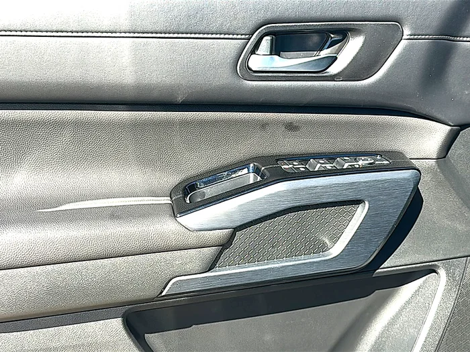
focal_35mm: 46
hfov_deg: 41.2
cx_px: 235
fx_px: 625
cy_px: 176
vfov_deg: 31.5
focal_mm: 6.86
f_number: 1.78
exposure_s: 1/888
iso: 80
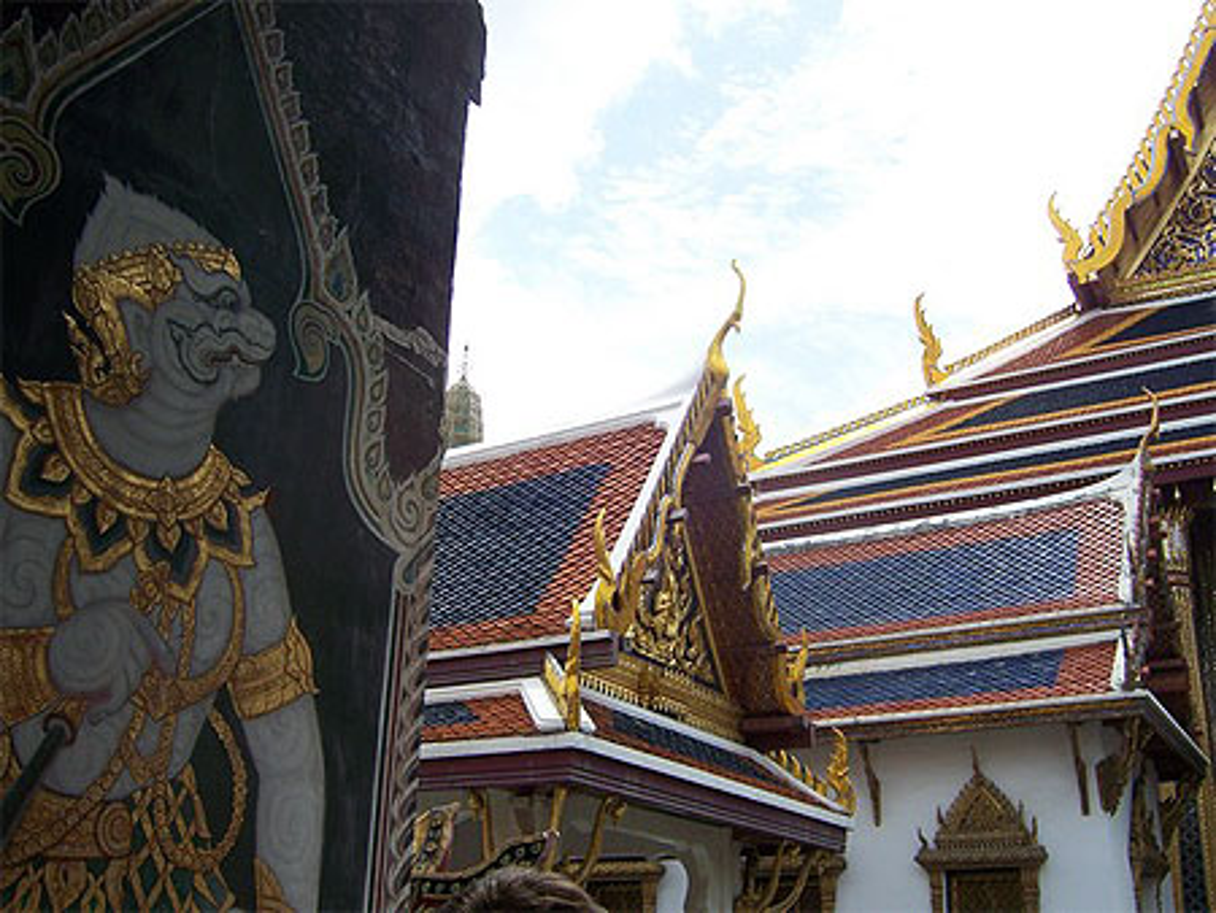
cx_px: 608
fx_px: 1265
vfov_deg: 39.7
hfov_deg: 51.3
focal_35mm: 36
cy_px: 456
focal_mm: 6
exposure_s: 1/400
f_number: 4.5
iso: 80
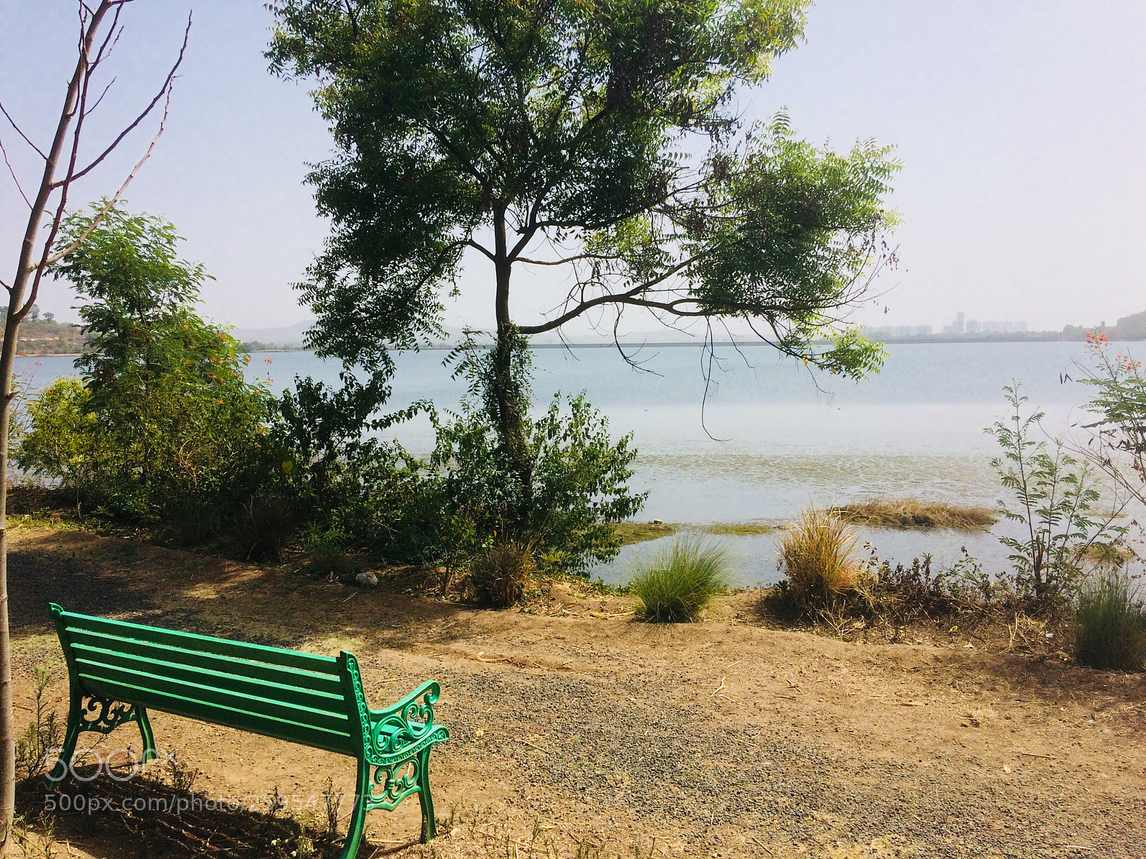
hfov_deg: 61.7
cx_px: 573
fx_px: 960
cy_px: 430
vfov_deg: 48.2
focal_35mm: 29
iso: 32
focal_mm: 4.15
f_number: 2.2
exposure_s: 1/3165
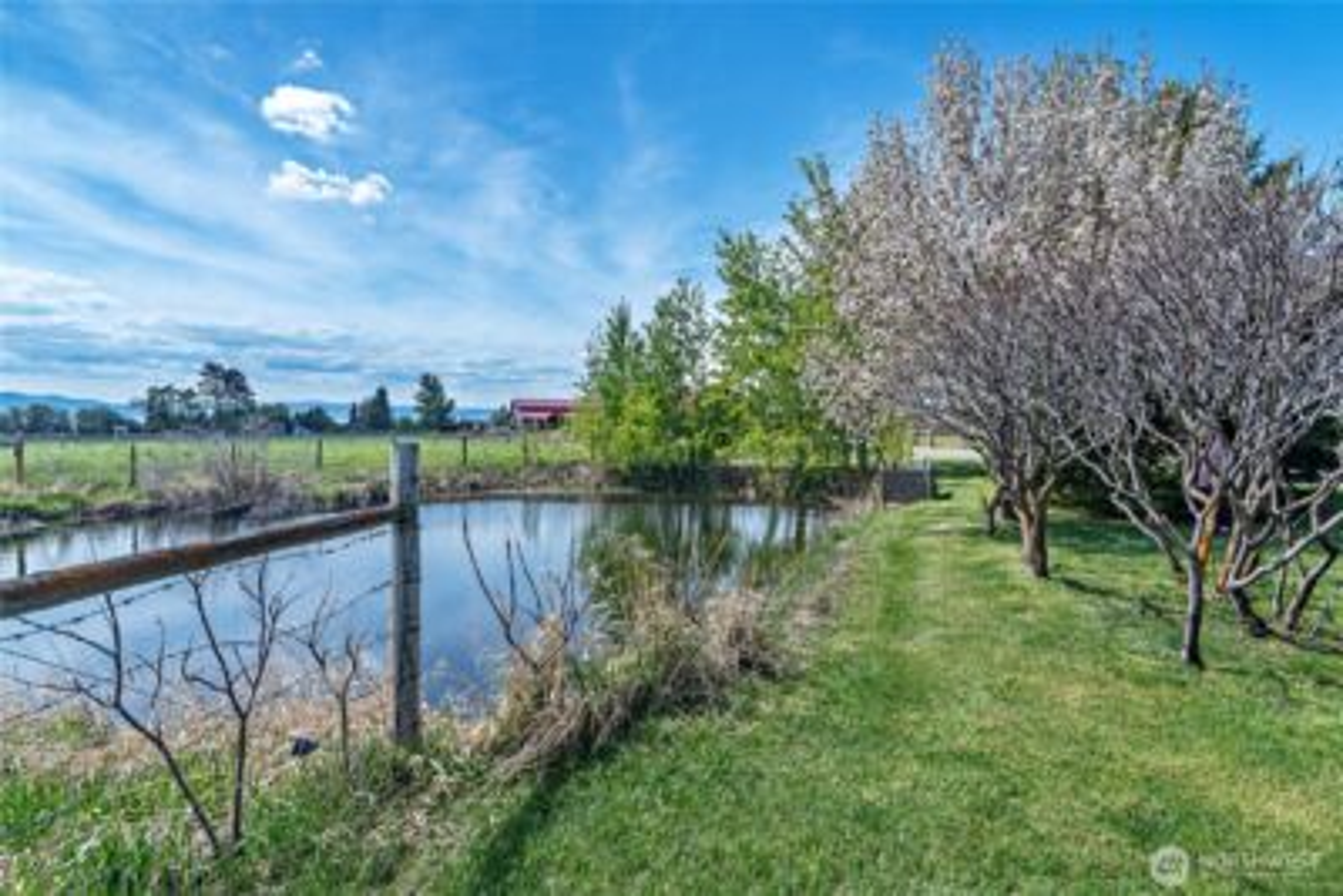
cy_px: 448
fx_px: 709
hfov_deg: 86.9
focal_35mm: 19
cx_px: 672
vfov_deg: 64.6
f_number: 11
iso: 200
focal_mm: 19
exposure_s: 1/200
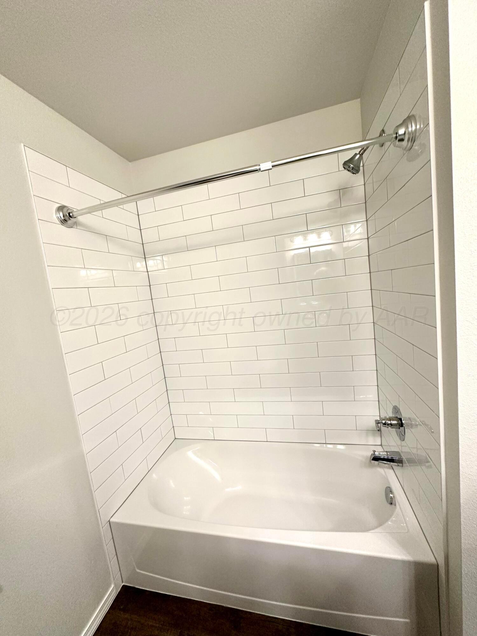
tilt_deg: -6.5
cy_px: 318
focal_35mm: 14
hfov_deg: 85.7
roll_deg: +5.4
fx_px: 257
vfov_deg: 102.1
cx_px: 238
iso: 250
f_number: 2.2
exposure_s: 1/120
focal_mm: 2.22
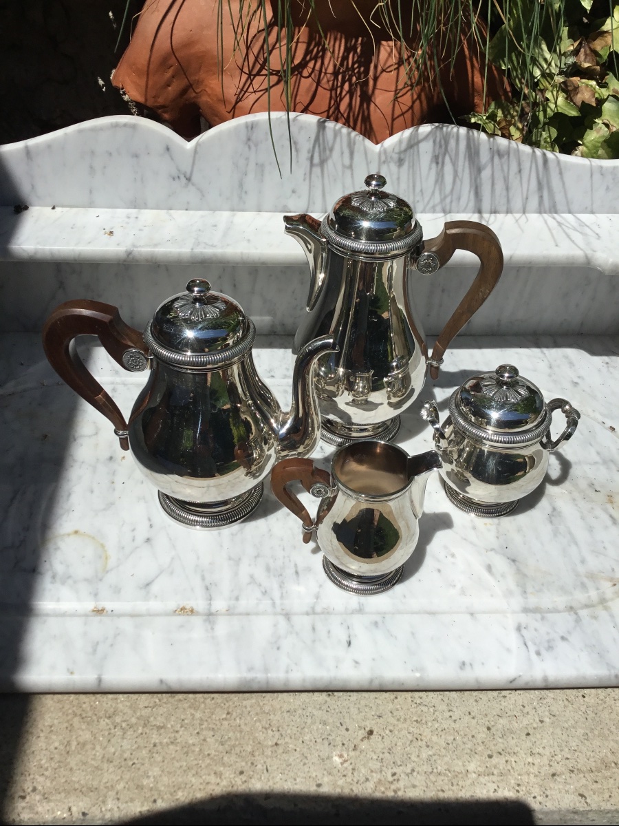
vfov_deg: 58.4
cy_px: 413
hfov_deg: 45.4
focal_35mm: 31
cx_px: 310
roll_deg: +2.8
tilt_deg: -38.3
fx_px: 739
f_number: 2.4
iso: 25
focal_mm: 3.3
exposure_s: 1/3401
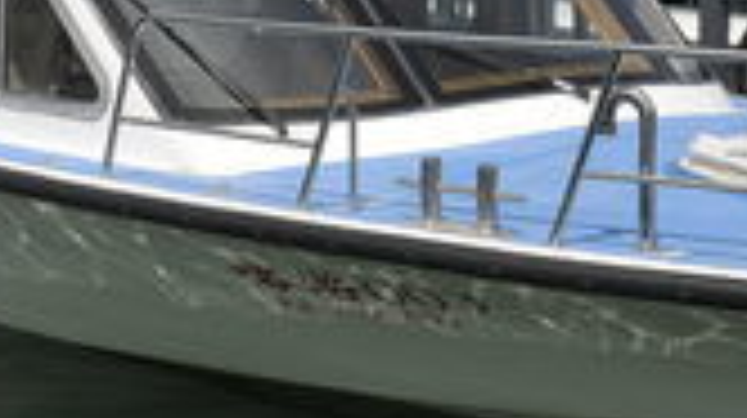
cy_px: -31
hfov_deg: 25.0
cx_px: 270
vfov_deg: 13.9
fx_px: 1682
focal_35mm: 85
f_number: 11
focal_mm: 18
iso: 200
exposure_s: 1/500
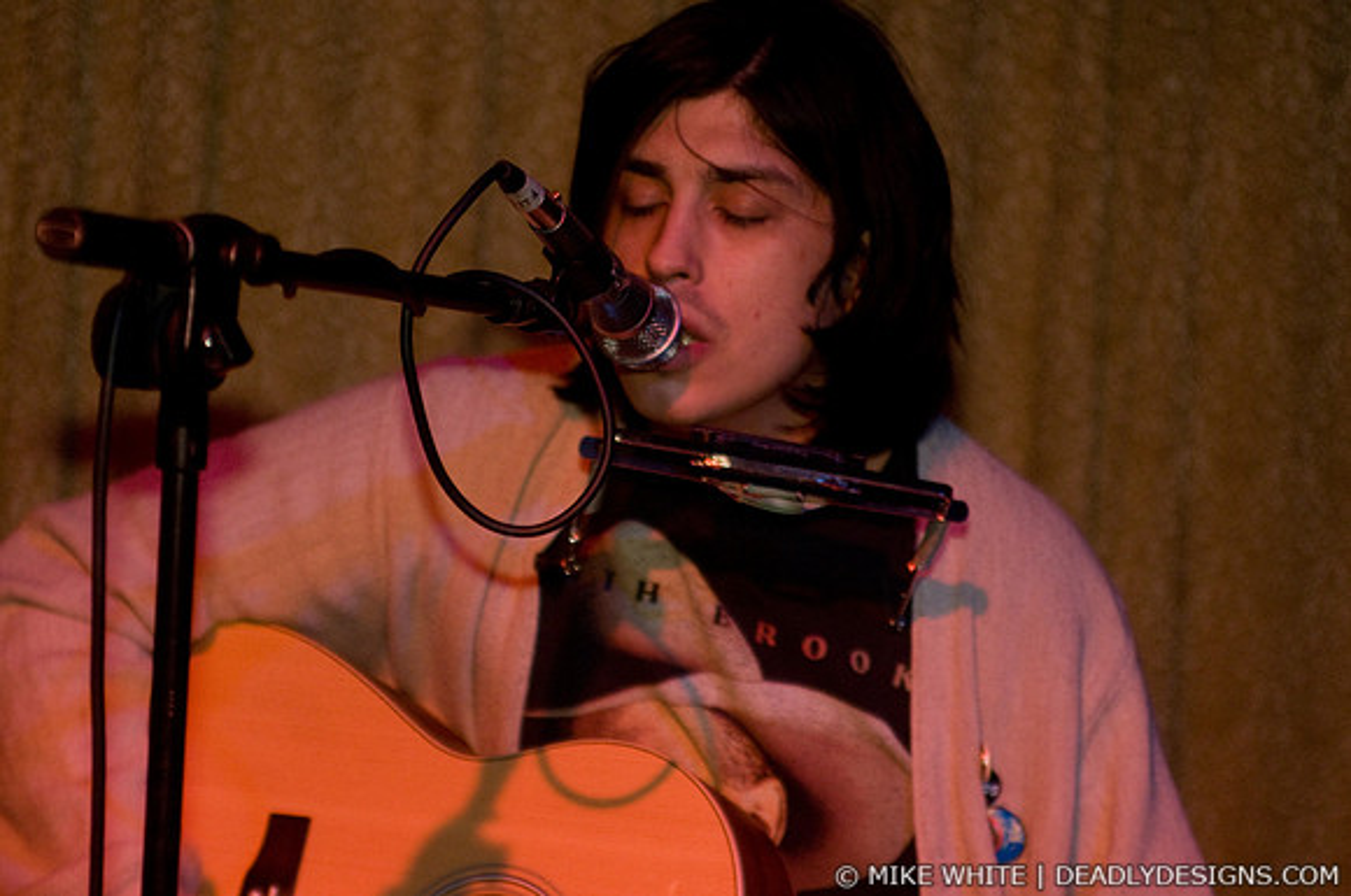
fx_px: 3935
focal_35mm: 105
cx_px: 676
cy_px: 448
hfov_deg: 19.5
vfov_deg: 13.0
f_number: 2.8
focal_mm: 70
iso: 800
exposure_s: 1/60
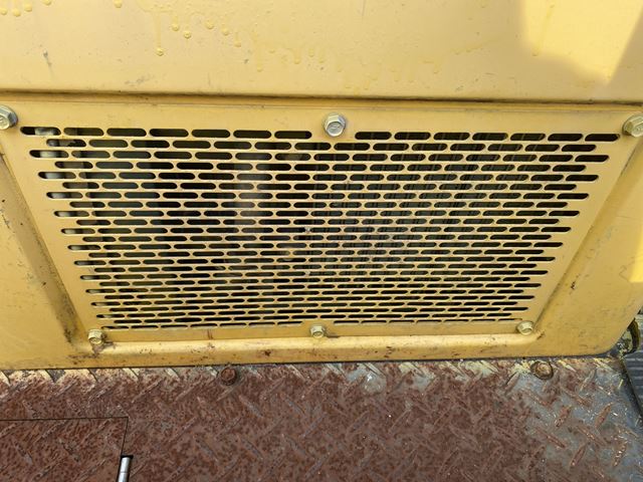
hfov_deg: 67.3
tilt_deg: -49.5
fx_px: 483
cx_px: 322
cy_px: 241
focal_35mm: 26
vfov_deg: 53.1
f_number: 1.8
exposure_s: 1/431
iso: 32
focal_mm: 4.25
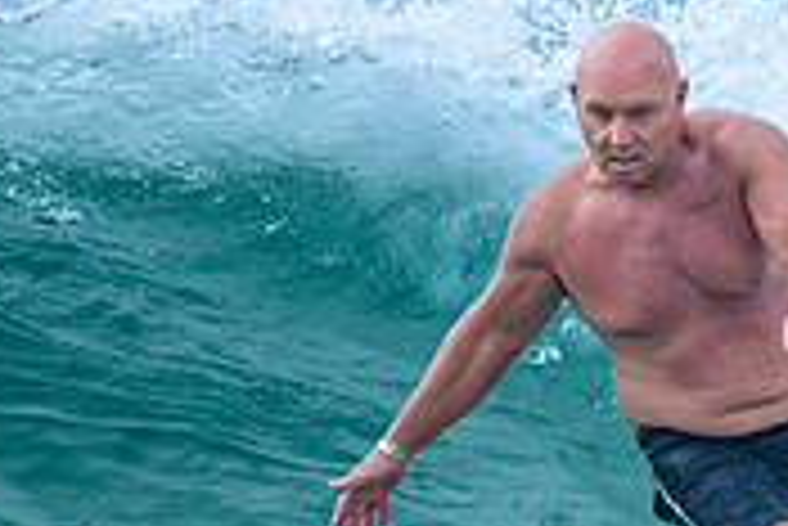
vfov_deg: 0.4
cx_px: 699
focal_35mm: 3355
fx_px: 73496
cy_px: 340
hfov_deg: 0.6
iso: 450
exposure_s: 1/3200
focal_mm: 800
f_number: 6.3
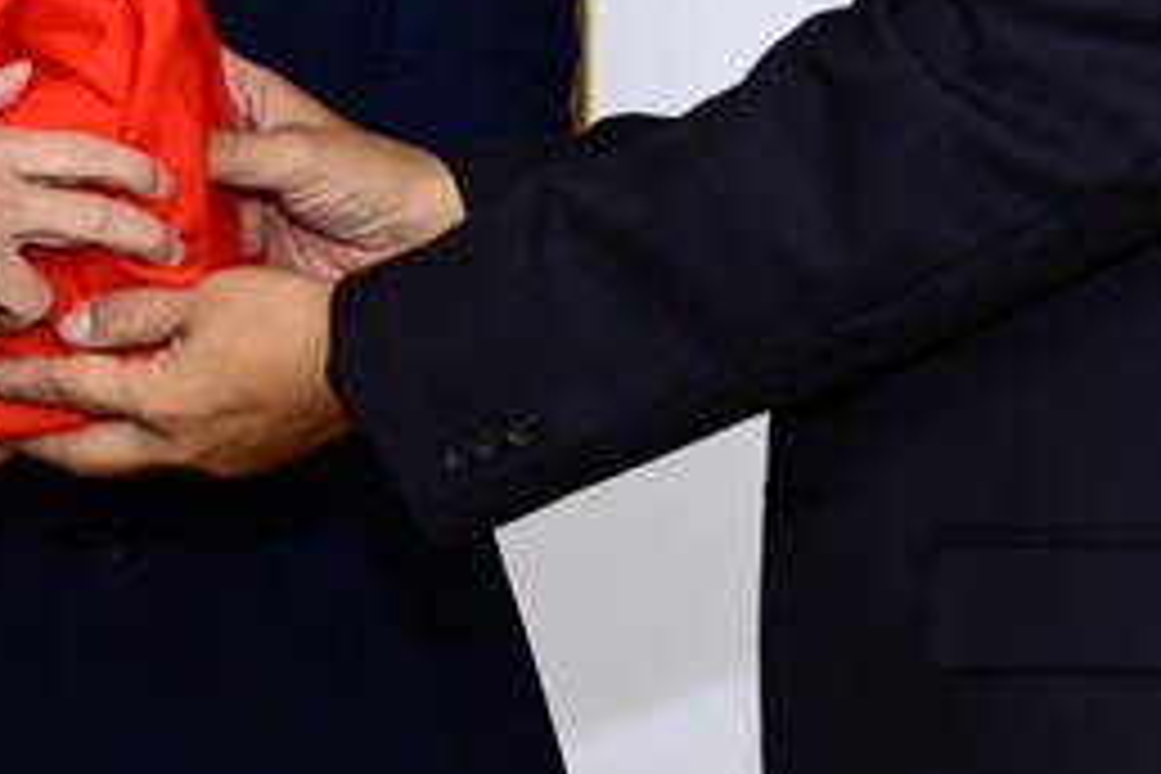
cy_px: -216
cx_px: 346
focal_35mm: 182
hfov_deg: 11.3
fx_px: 5869
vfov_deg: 7.5
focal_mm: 47
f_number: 4.5
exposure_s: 1/50
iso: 640
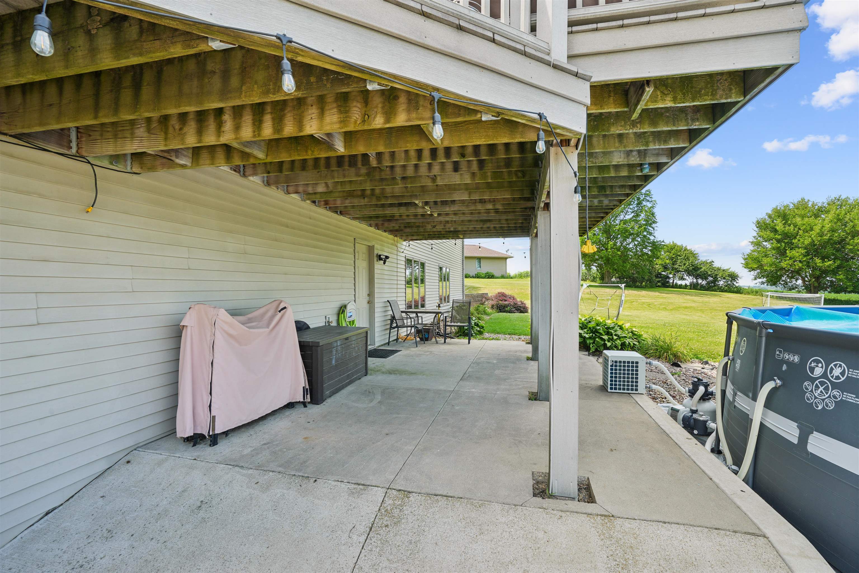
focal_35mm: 16
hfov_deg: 96.7
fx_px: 382
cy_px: 286
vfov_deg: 73.7
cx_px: 430
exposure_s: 1/30
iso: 100
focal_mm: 16
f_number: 10
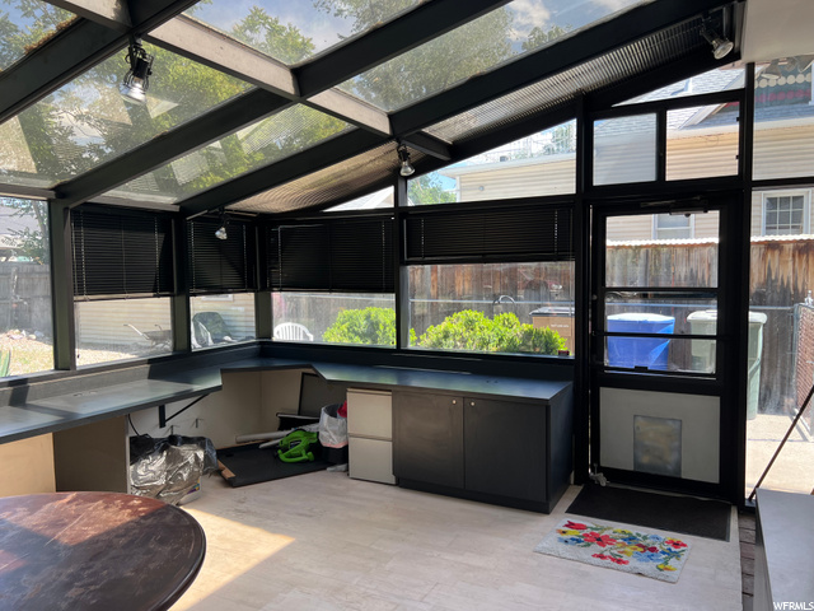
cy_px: 306
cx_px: 407
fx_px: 611
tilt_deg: -2.9
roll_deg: +0.7
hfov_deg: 67.3
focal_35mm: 26
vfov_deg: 53.1
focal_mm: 5.7
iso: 40
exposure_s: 1/185
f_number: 1.5
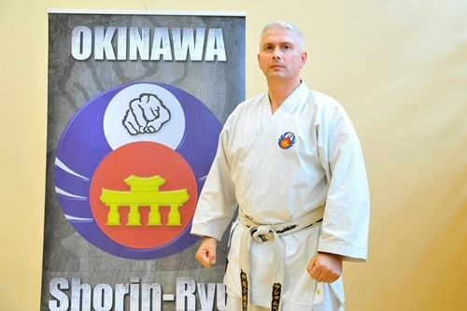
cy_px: 156
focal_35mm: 40
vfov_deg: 33.4
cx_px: 234
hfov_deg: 48.5
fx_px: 519
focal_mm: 40
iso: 2000
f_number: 4
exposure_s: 1/125
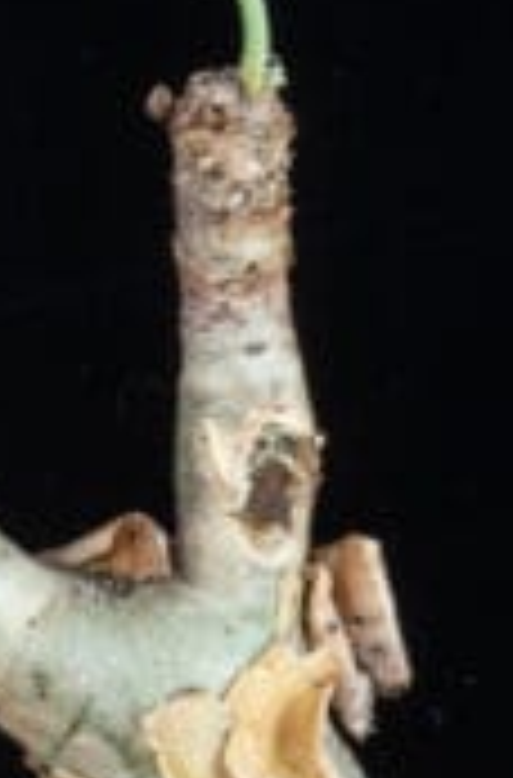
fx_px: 5775
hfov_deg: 5.1
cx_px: 76
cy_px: 816
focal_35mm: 268
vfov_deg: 7.7
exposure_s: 6
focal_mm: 60
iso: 100
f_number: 36
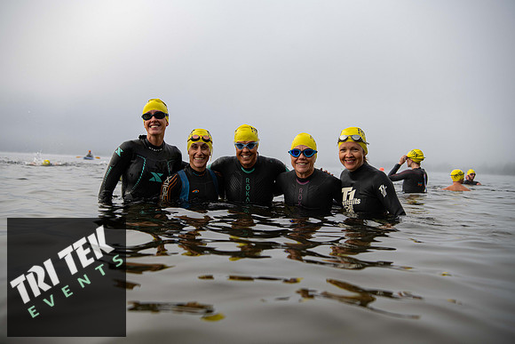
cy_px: 172
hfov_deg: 50.7
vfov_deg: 35.1
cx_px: 258
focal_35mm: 38
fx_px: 544
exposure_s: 1/1000
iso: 250
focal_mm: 38
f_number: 4
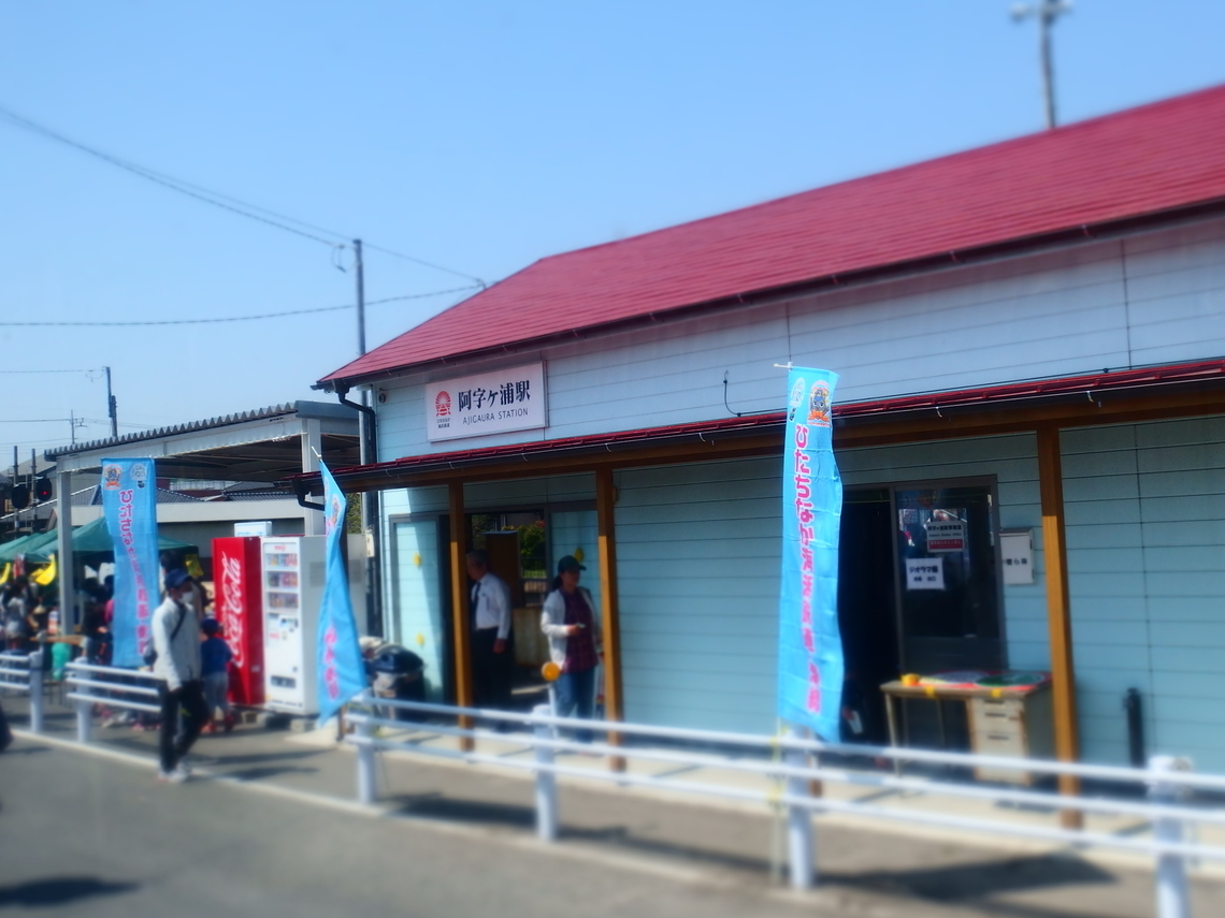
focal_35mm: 40
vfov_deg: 36.0
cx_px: 642
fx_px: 1416
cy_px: 443
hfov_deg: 46.8
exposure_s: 1/1000
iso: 100
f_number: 4.5
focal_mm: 6.8
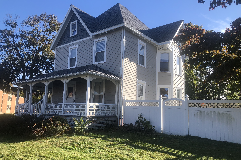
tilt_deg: +6.8
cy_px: 91
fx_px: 201
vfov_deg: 43.5
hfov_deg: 61.9
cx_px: 121
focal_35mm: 30
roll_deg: -1.1
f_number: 1.8
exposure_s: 1/867
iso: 20
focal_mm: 4
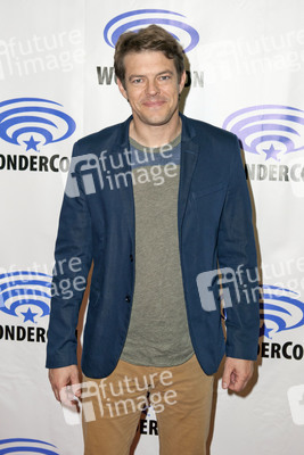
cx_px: 152
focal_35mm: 48
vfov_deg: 41.1
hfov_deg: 28.1
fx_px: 607
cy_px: 228
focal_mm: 48
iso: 400
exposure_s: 1/400
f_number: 4
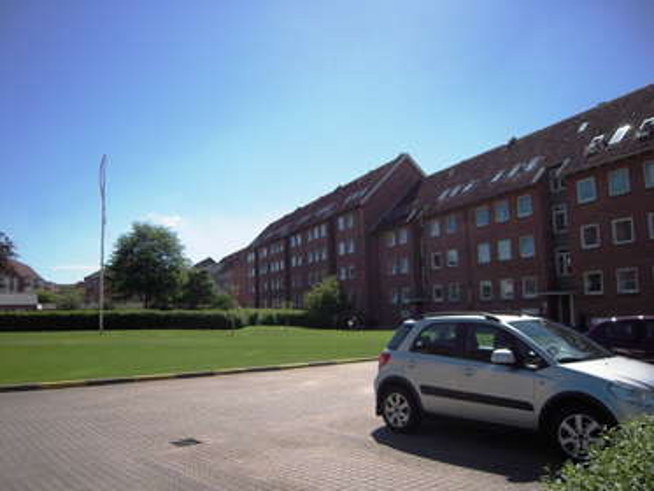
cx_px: 327
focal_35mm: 28
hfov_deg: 63.4
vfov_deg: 49.8
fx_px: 529
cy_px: 246
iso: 100
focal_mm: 5
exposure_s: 1/500
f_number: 5.4
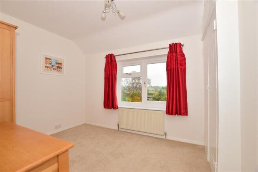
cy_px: 86
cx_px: 129
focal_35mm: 15
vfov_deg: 77.3
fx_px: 107
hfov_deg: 100.4
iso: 400
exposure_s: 1/160
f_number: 6.3
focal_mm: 10
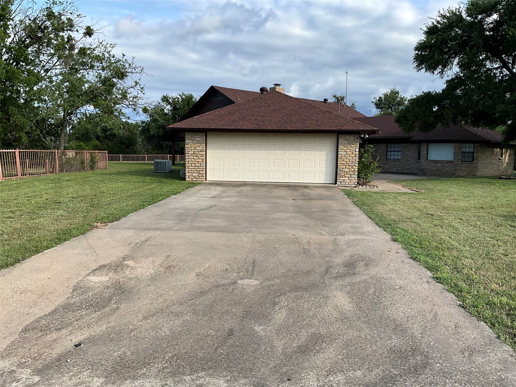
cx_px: 258
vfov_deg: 48.2
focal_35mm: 29
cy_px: 194
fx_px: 432
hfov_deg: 61.7
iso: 25
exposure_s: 1/1035
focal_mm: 3
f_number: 1.8
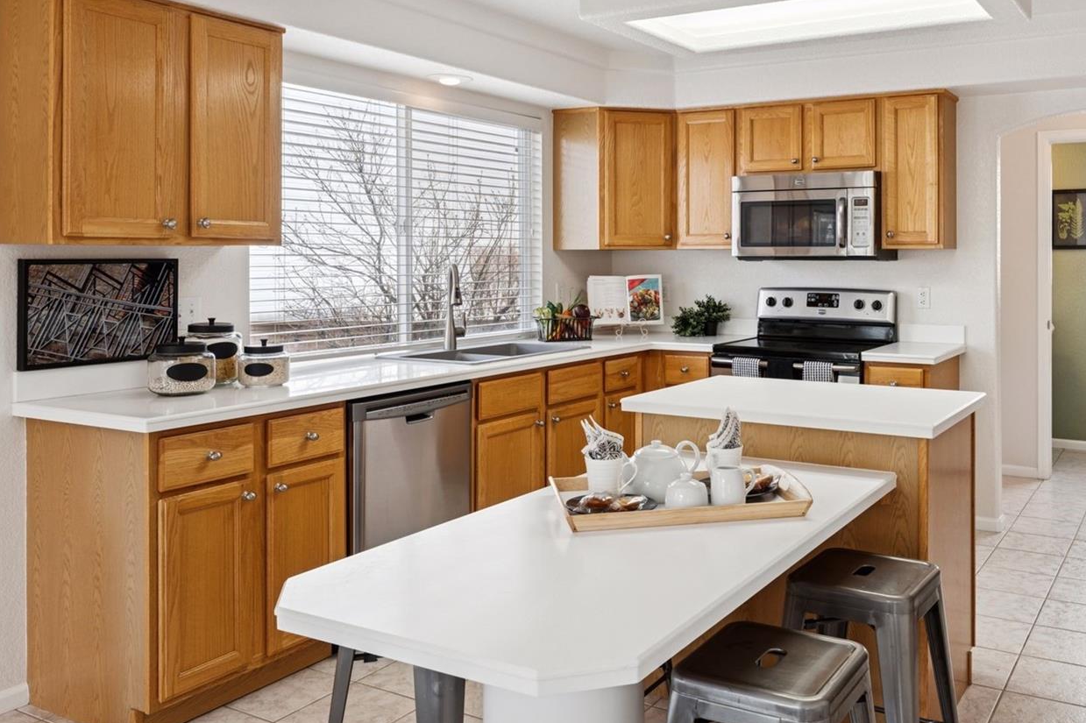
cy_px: 283
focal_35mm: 31
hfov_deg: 59.4
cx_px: 686
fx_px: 935
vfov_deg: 42.1
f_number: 9
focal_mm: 24
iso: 400
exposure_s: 1/40
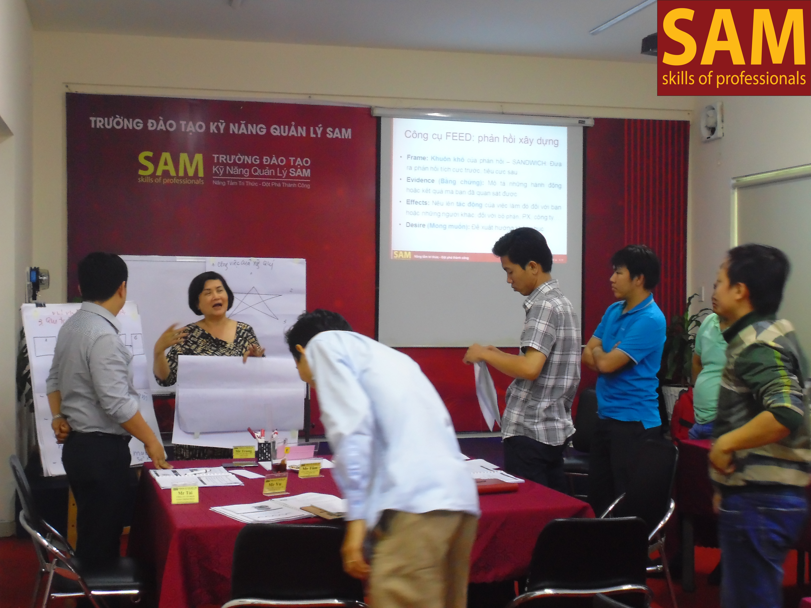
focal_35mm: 49
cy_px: 304
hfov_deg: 38.9
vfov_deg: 29.7
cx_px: 406
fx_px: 1148
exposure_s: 1/13
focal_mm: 8.9
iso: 400
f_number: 4.8
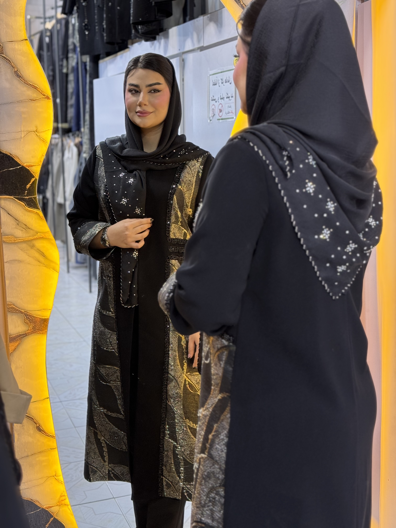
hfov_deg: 30.3
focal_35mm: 48
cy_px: 264
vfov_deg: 39.7
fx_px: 732
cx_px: 198
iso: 100
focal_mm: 6.76
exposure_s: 1/50
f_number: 1.78
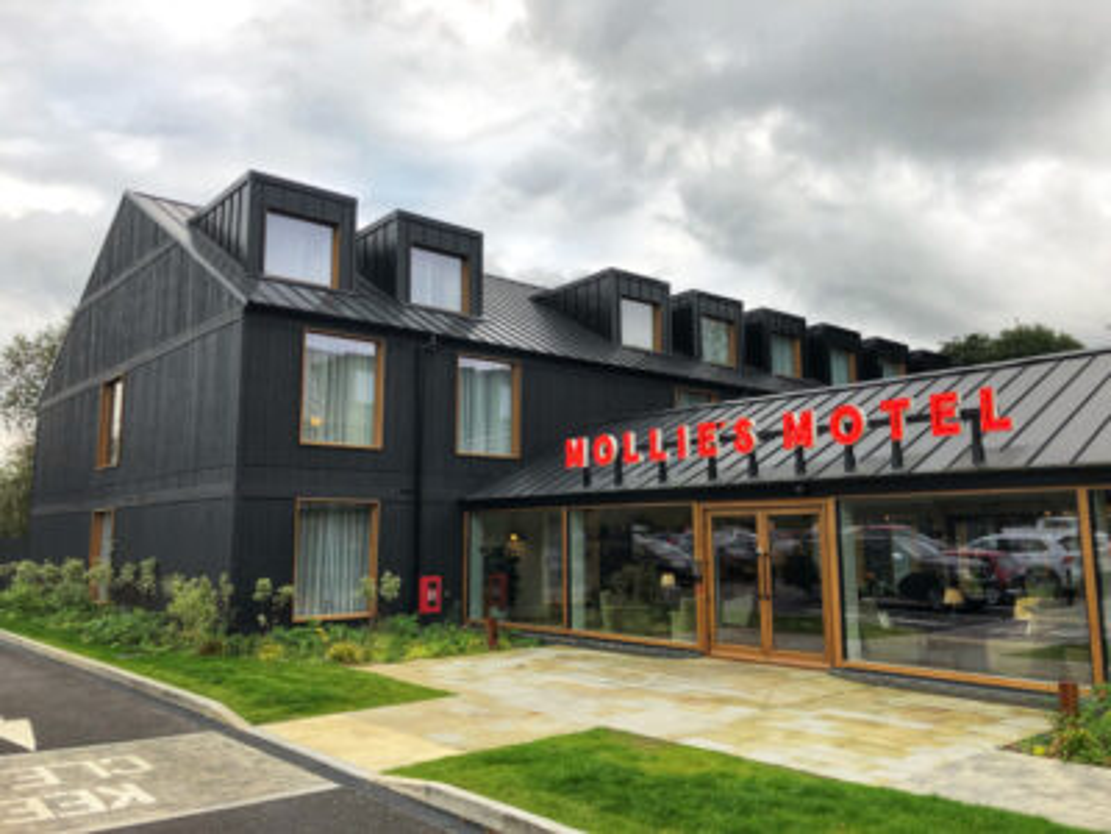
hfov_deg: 63.4
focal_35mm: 28
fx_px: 899
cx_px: 556
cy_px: 417
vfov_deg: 49.7
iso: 20
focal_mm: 4
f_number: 1.8
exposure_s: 1/218
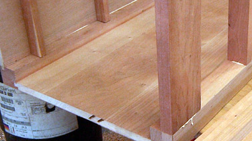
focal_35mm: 68
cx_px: 224
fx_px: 454
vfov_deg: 17.6
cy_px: 30
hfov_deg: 29.8
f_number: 3.4
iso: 140
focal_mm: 5.5
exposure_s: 1/30
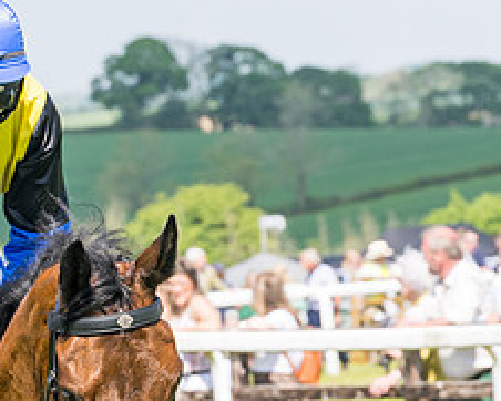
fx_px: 5503
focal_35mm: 371
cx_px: 29
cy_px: 374
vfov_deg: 4.2
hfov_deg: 5.2
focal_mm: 78
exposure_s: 1/1000
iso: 200
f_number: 5
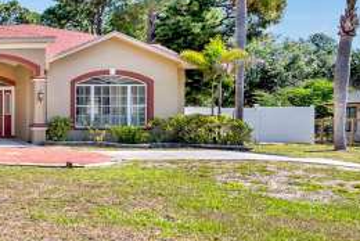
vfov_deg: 31.3
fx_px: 430
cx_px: -89
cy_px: 123
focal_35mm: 43
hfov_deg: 34.5
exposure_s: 1/1000
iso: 250
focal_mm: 14
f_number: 6.3
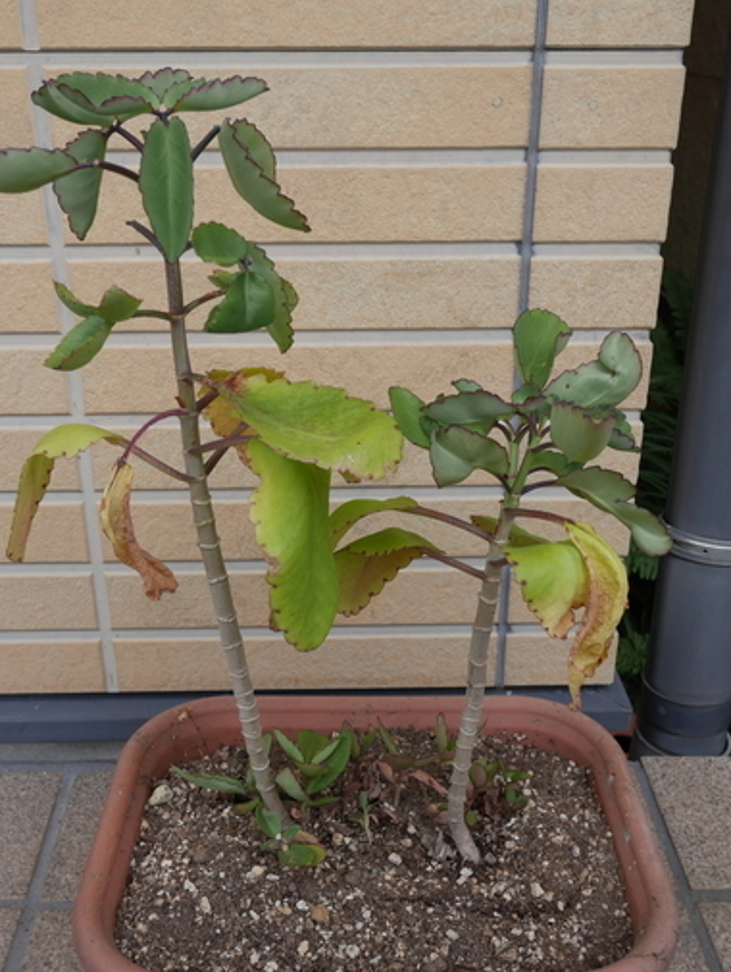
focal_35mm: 38
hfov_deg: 37.8
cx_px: 363
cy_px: 516
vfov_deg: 48.9
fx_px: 1068
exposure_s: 1/250
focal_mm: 16
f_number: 5.6
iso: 200
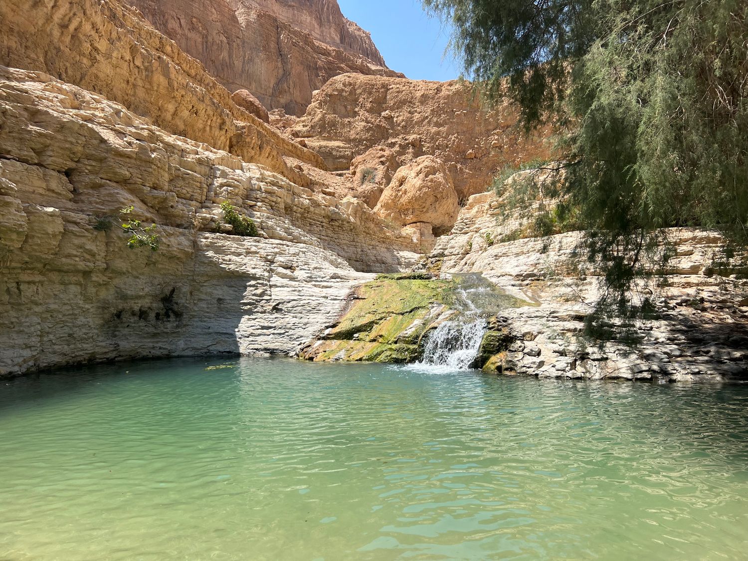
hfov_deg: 67.3
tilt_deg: +1.8
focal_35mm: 26
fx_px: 562
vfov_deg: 53.1
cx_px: 374
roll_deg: +0.8
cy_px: 280
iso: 50
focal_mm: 5.7
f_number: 1.5
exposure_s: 1/3968
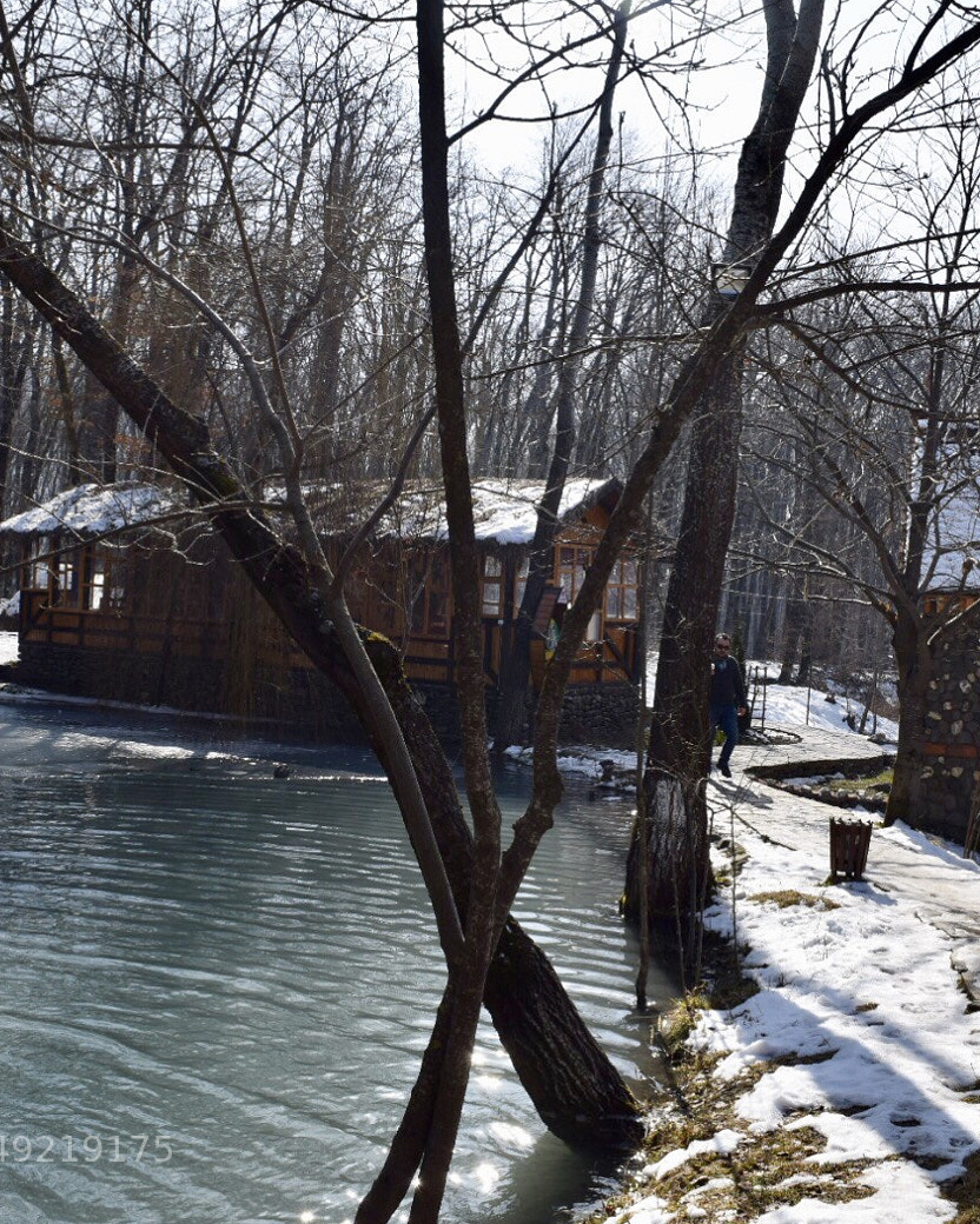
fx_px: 1414
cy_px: 614
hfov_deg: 38.2
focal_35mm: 39
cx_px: 499
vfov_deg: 46.8
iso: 200
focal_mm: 18
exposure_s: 1/400
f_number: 10
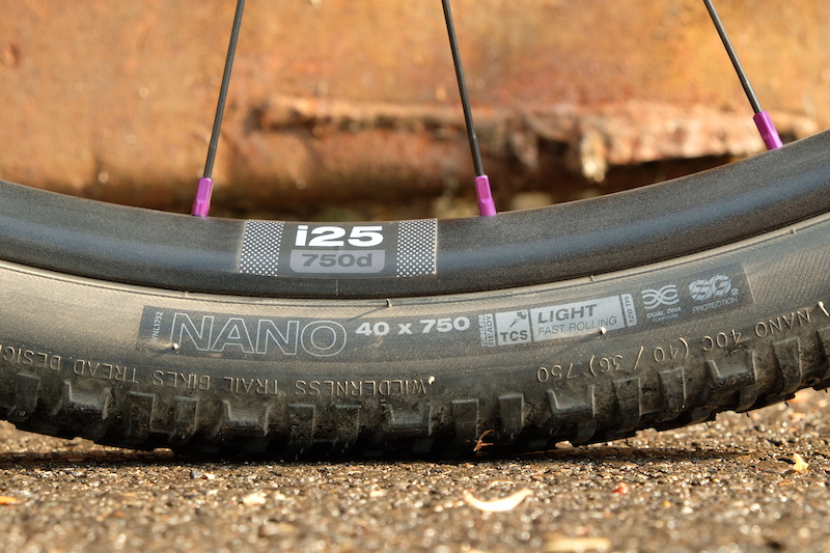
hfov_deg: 24.5
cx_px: 415
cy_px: 276
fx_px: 1913
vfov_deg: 16.4
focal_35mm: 83
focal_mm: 55
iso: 640
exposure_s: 1/75
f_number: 10
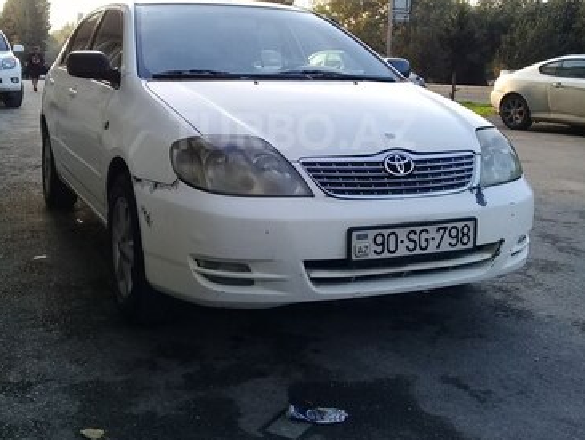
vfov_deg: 33.9
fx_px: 710
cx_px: 292
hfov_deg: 44.8
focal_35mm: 42
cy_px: 131
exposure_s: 1/198
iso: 50
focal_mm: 3.3
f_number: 2.2
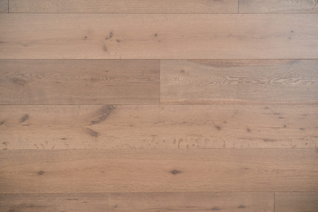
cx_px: 159
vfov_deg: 27.0
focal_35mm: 50
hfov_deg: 39.6
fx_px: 442
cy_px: 106
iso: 400
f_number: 4
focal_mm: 50
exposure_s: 1/200
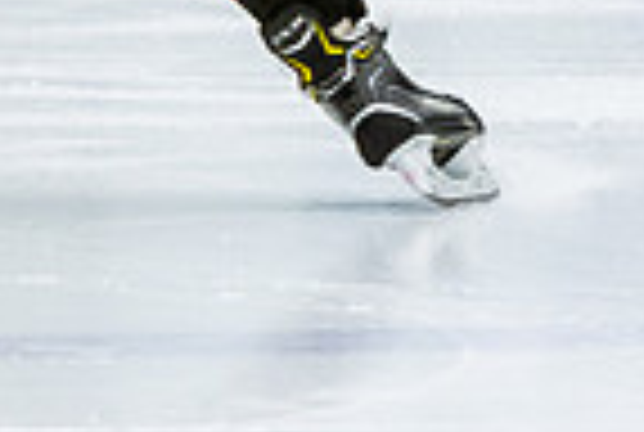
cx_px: 99
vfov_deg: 1.3
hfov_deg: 1.9
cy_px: -519
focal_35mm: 1083
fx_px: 19414
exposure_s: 1/640
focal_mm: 130
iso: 1400
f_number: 2.8
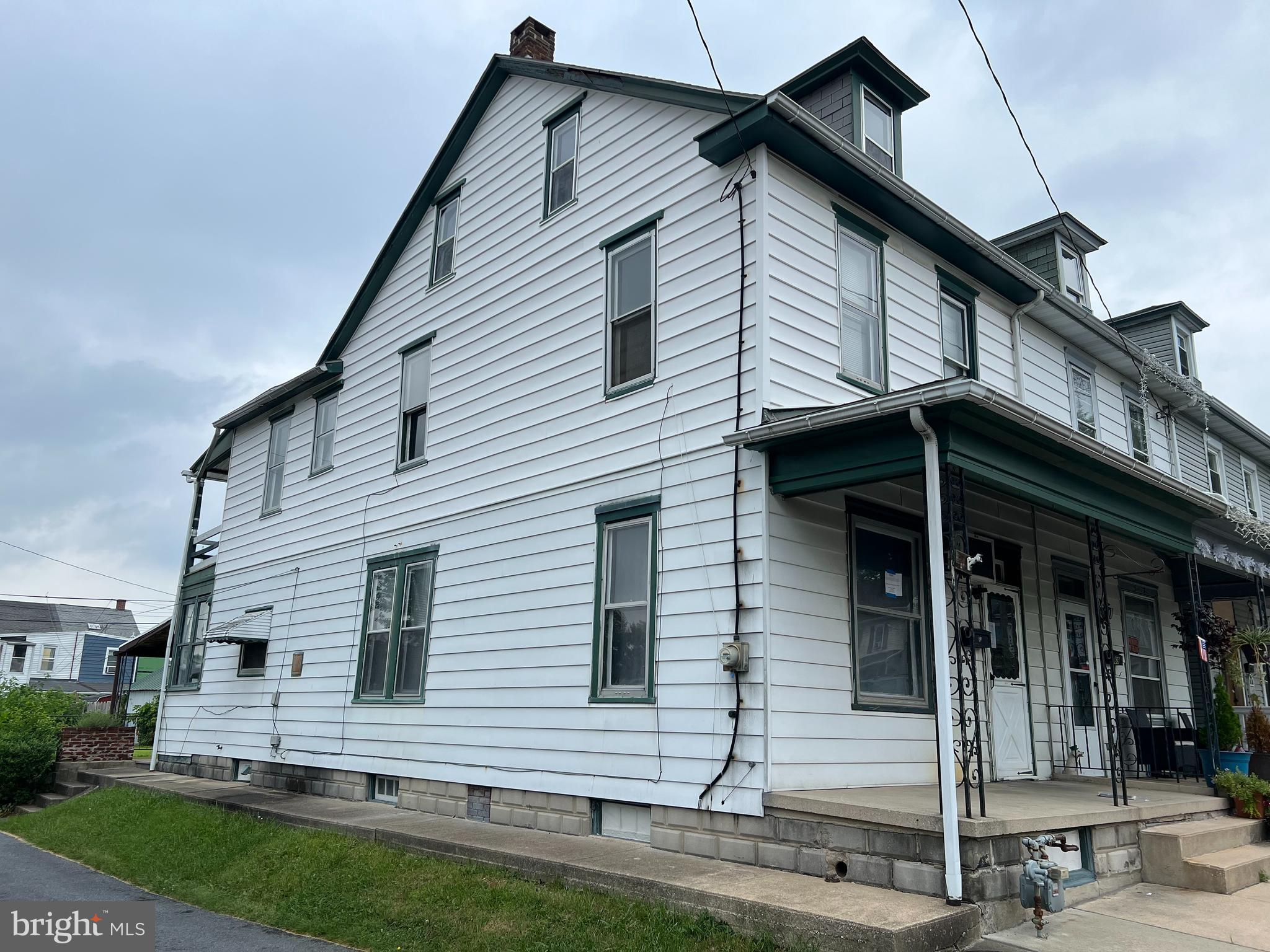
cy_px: 476
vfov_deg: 53.1
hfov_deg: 67.3
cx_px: 635
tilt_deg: +13.2
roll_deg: -1.8
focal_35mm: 26
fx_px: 954
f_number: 1.5
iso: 50
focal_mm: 5.7
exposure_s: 1/1431
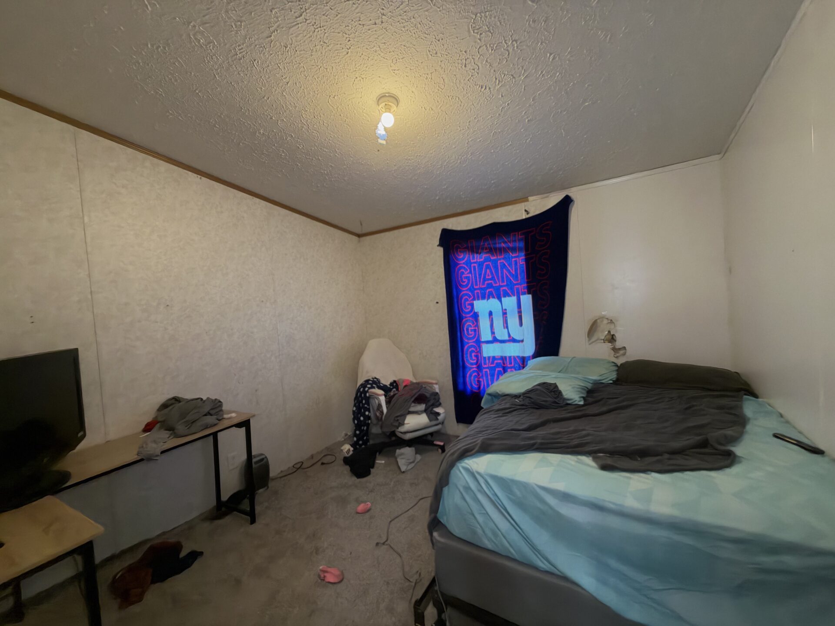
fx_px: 338
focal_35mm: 14
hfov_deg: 102.1
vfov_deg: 85.7
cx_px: 418
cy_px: 313
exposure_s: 1/40
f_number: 2.2
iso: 500
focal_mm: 2.22
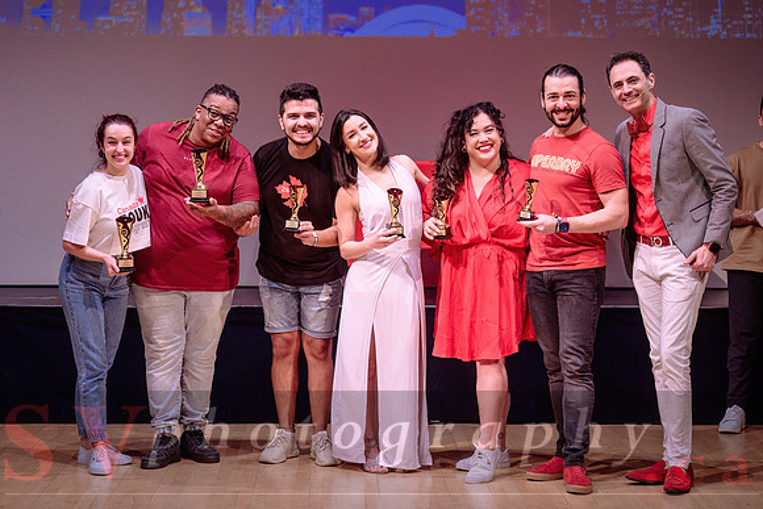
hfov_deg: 21.8
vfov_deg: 14.6
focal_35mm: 93
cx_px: 351
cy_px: 219
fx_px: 1980
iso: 1000
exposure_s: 1/400
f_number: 3.2
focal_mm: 70
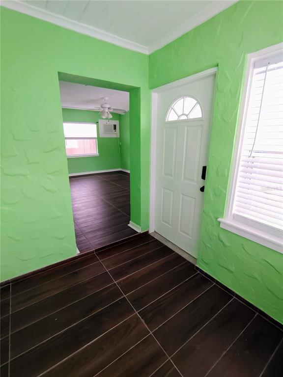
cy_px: 188
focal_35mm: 16
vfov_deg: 94.5
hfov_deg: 78.1
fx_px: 174
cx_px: 142
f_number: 2.2
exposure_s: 1/60
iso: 291
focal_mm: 2.13
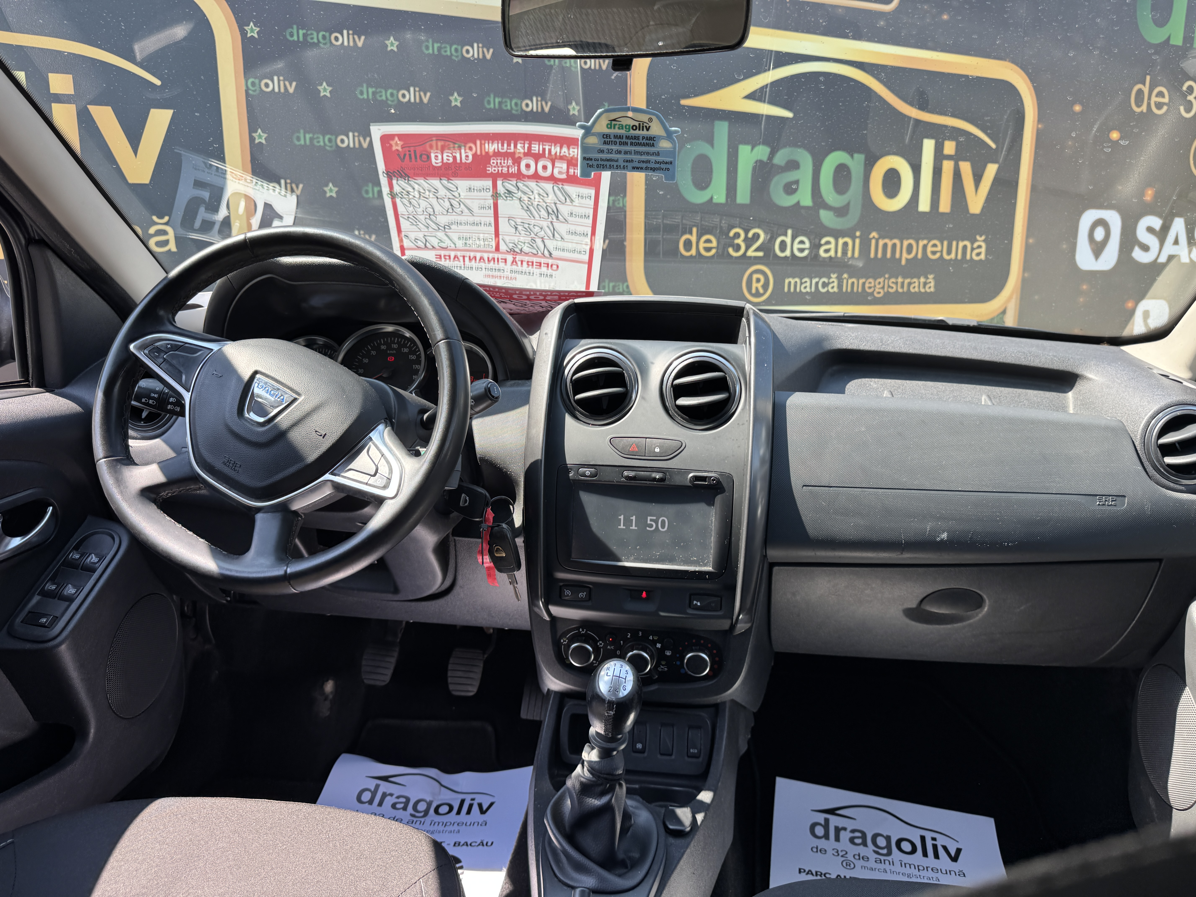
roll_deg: +0.8
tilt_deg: -11.7
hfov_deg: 71.6
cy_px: 448
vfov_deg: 56.8
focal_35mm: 24
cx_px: 598
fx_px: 829
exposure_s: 1/392
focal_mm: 6.76
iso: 80
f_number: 1.78
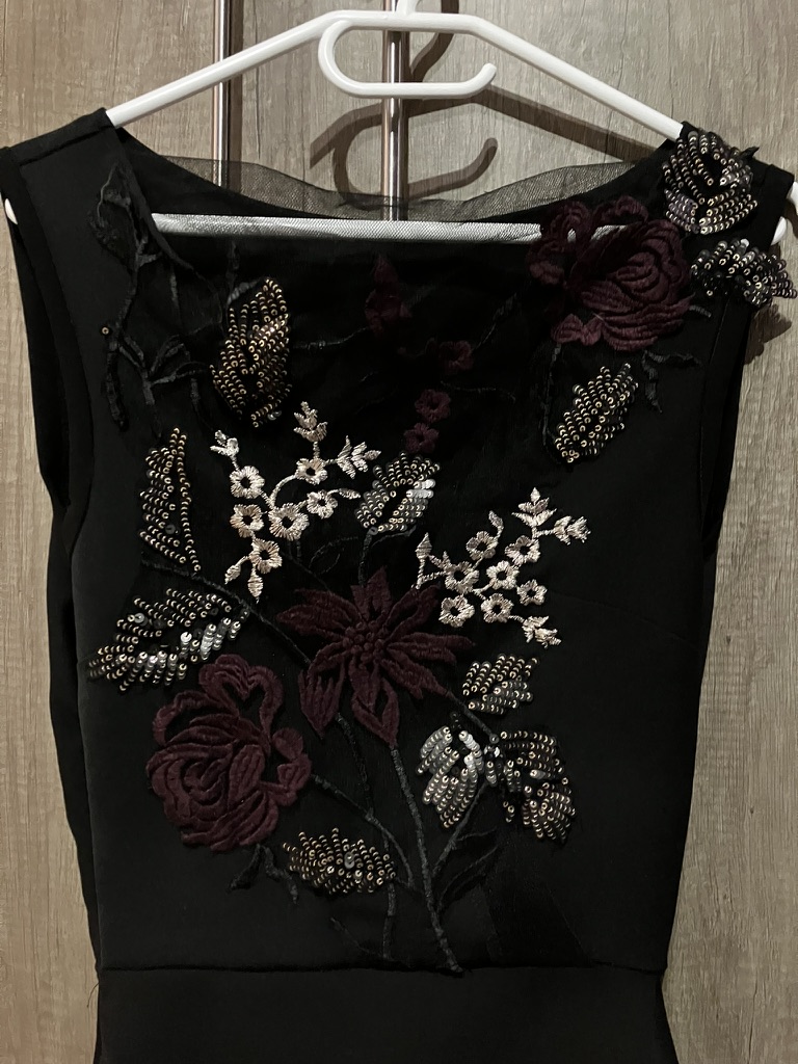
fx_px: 861
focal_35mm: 28
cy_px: 532
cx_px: 399
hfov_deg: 49.7
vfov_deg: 63.4
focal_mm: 3.99
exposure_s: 1/15
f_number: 1.8
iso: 2000
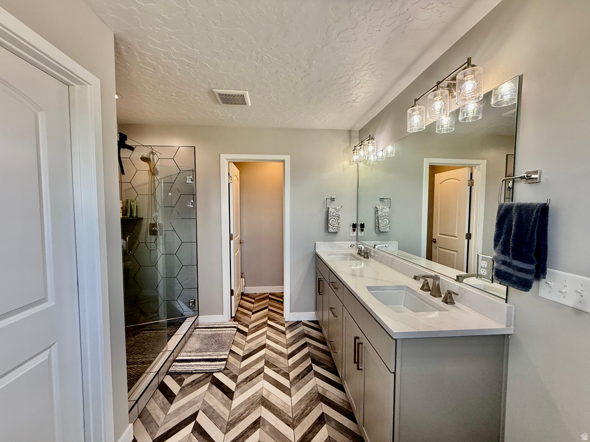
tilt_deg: -2.2
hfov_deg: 102.1
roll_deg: -0.3
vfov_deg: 85.7
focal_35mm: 14
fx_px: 239
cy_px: 221
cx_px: 295
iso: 125
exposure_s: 1/120
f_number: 2.2
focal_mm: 2.22
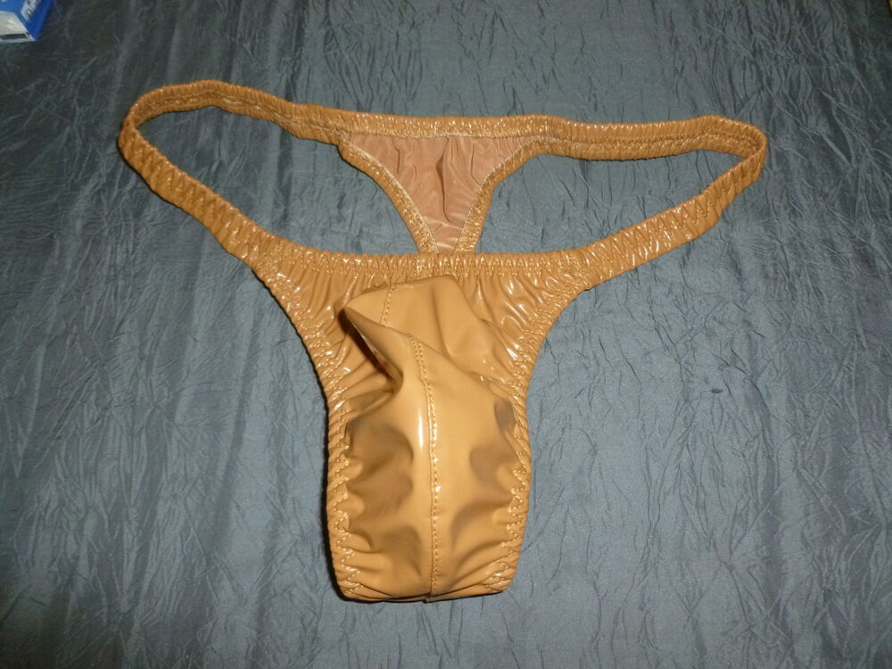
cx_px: 446
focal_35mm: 28
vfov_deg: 49.7
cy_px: 334
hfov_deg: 63.4
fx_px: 722
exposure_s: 1/60
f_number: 3.3
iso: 320
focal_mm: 5
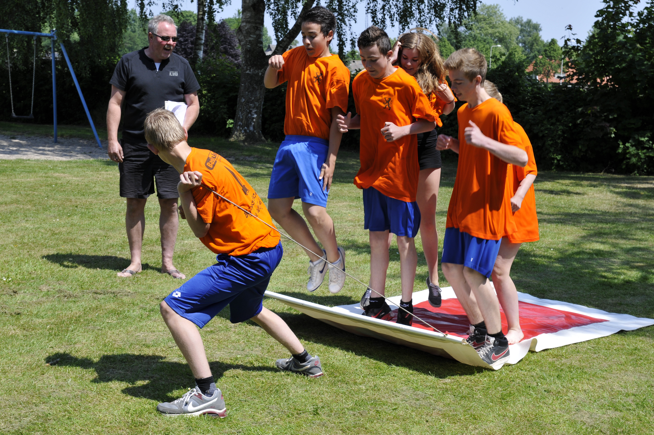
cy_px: 218
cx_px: 327
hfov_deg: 33.4
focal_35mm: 60
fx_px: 1089
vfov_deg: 22.6
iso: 200
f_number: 9
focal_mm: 40
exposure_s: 1/320
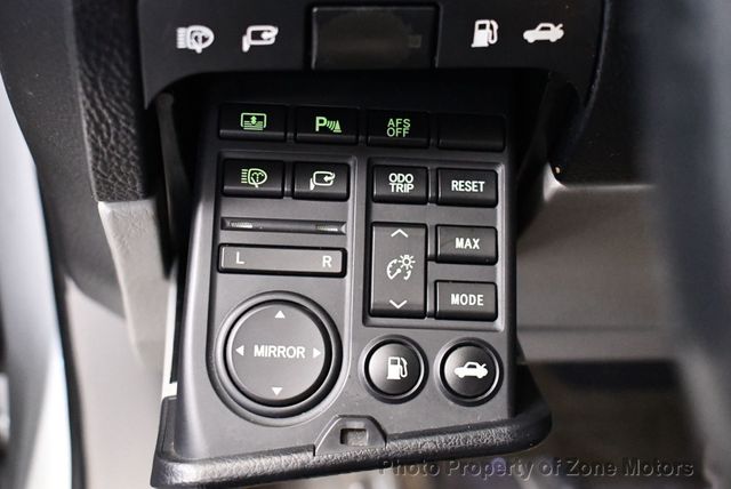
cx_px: 366
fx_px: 1179
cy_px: 244
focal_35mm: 58
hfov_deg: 34.5
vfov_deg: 23.4
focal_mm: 29
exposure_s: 1/60
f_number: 4.2
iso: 6400
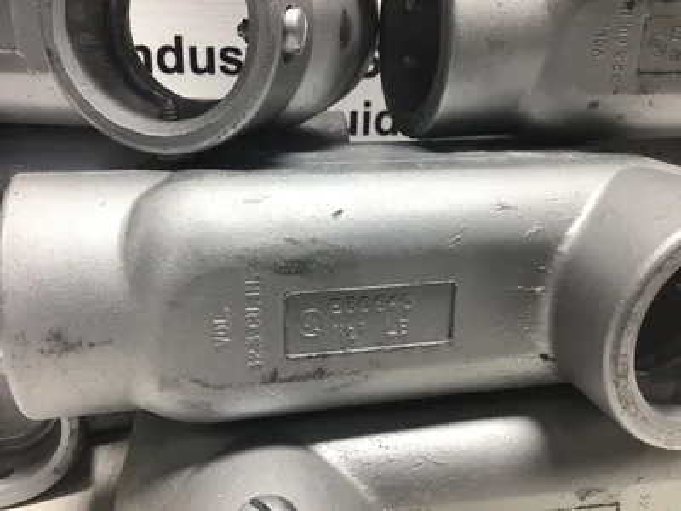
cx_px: 340
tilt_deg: -21.1
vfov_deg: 45.4
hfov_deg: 58.4
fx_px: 610
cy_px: 256
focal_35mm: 31
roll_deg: -2.2
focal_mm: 3.3
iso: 25
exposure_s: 1/60
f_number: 2.4
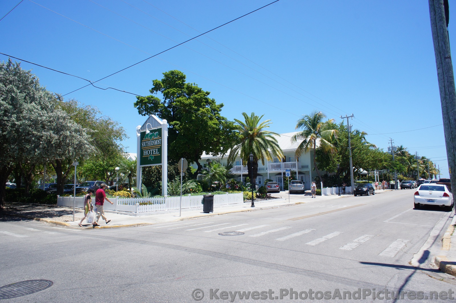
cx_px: 228
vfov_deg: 53.0
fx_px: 304
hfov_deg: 73.8
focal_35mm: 24
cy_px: 152
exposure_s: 1/250
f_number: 13
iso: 200
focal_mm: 16
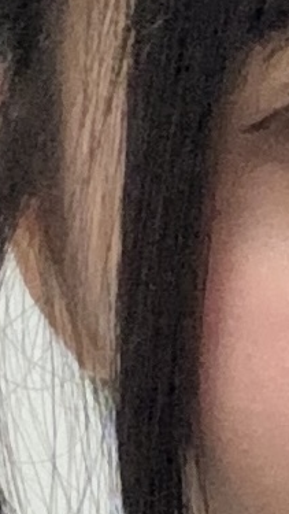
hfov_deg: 5.8
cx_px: 619
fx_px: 2751
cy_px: 650
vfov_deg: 10.5
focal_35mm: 202
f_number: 1.9
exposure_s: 1/58
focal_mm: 2.69
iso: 200
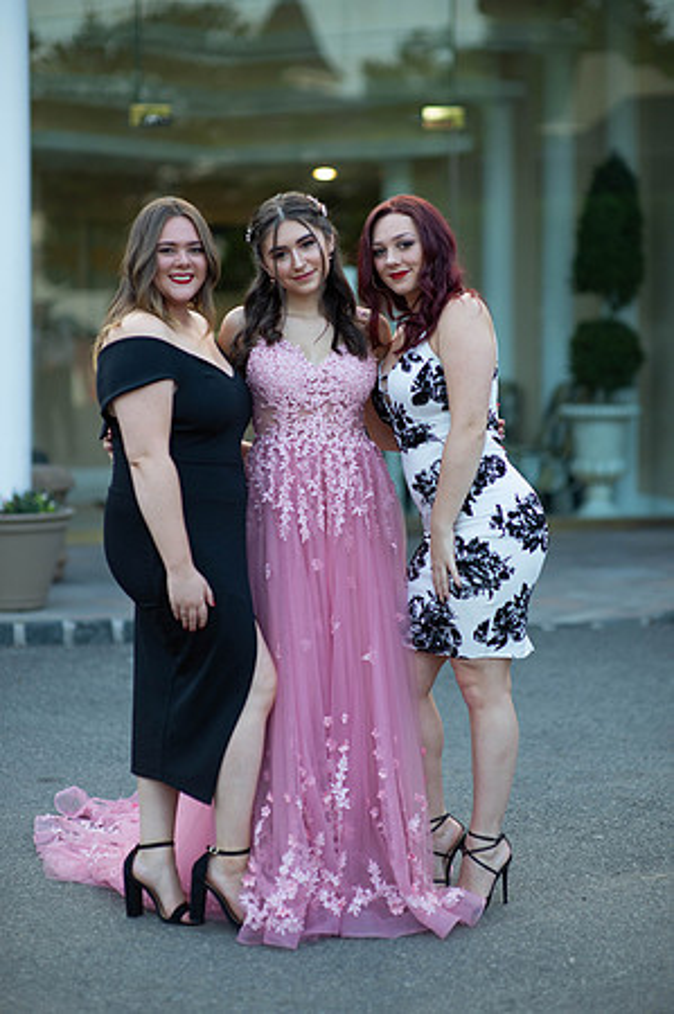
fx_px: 2392
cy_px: 507
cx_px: 337
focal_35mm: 85
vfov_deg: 23.9
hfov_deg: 16.0
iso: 250
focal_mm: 85
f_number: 2
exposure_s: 1/800
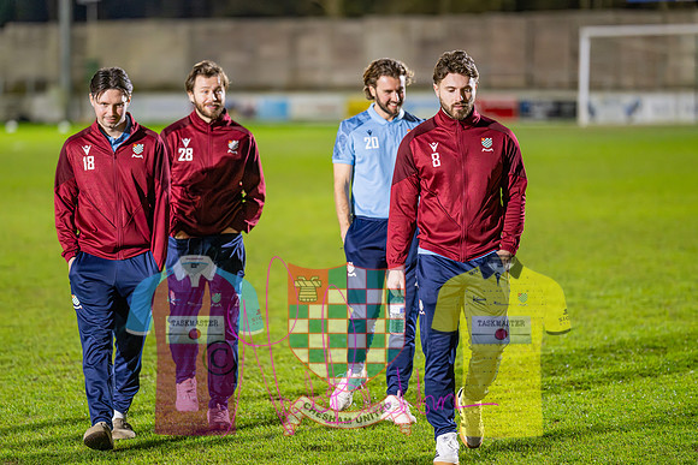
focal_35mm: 135
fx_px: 2618
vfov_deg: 10.2
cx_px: 349
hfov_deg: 15.2
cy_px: 232
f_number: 2
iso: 5000
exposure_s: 1/1250
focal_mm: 135
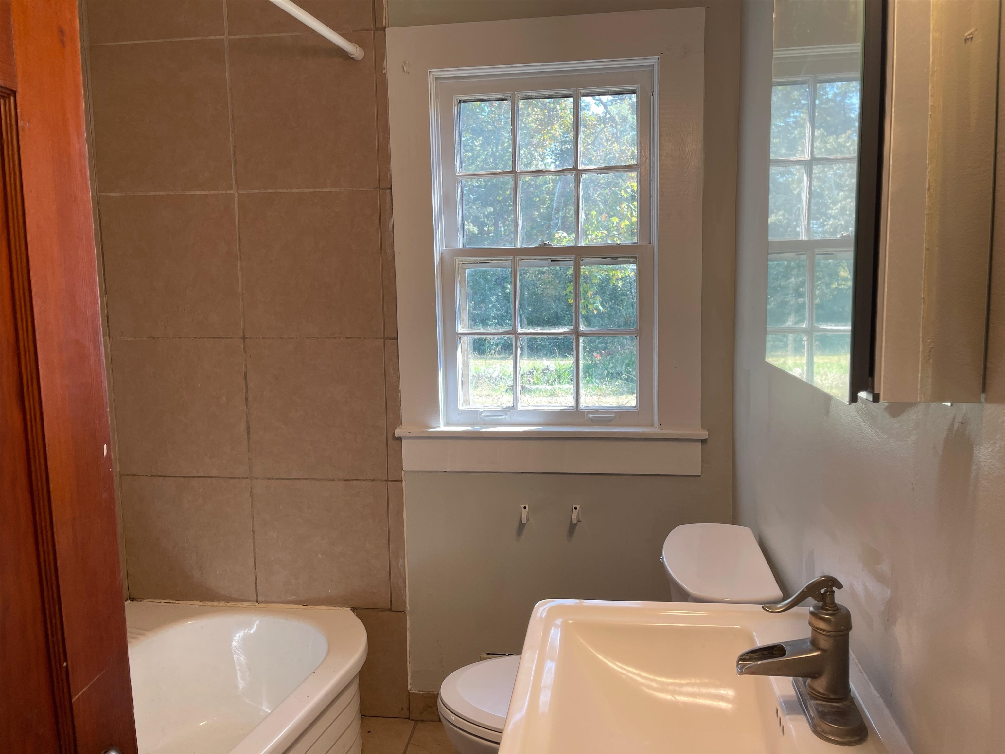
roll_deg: +1.3
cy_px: 377
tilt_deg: -6.3
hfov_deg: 67.3
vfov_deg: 53.1
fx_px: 755
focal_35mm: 26
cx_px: 502
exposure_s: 1/120
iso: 50
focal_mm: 5.1
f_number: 1.6
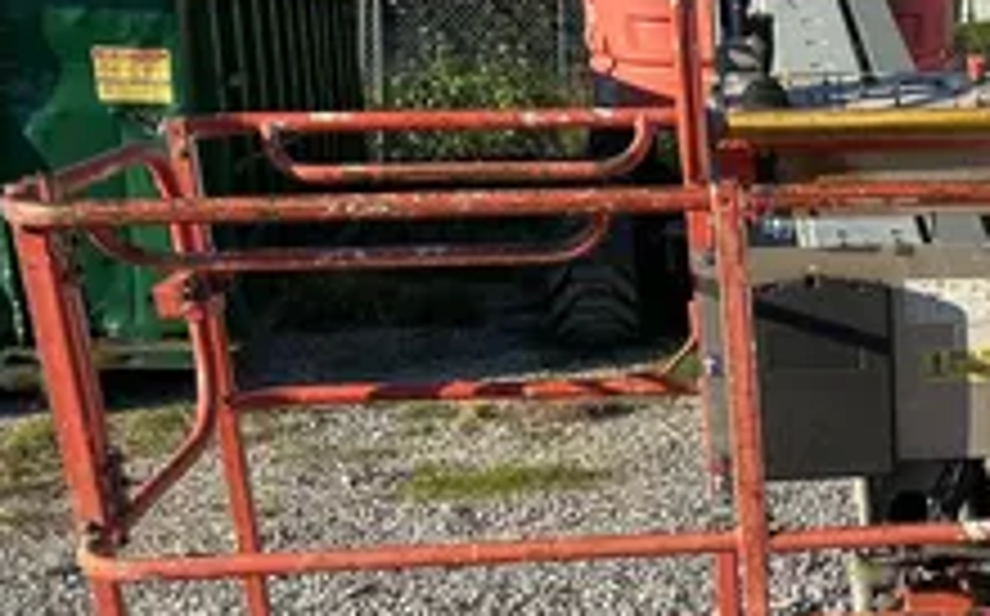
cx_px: 1004
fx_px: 1860
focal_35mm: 69
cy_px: 582
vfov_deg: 18.4
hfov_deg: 27.9
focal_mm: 5.7
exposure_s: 1/2208
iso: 50
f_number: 1.5
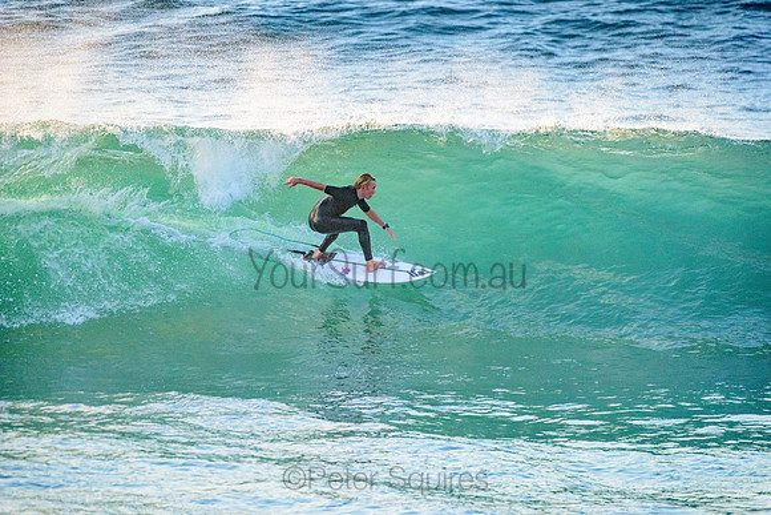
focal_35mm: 500
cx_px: 386
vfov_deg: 2.8
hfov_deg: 4.1
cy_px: 258
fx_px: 10712
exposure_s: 1/2000
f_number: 5.6
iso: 1100
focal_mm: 500
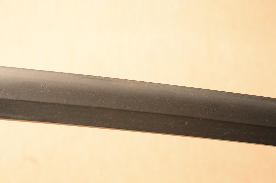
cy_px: 92
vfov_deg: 9.6
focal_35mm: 142
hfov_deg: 14.4
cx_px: 138
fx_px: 1092
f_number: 11
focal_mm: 95
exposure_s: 1/1.6
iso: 400
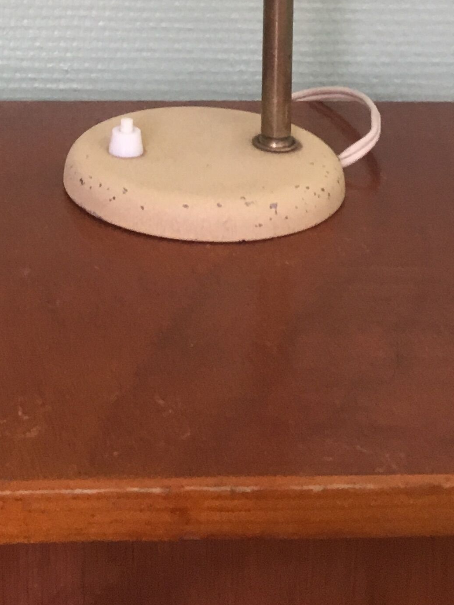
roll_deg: -0.4
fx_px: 1486
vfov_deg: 20.2
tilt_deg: -6.3
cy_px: -270
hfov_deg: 17.2
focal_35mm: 85
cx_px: 87
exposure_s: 1/33
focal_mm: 4.15
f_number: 2.2
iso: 125
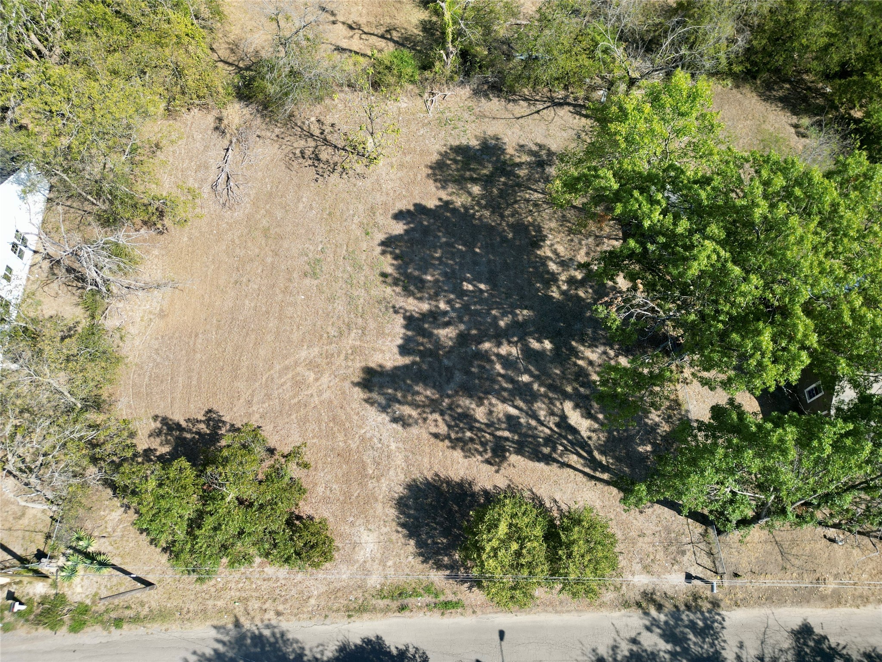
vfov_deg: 56.8
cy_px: 331
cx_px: 441
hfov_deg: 71.6
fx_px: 612
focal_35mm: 24
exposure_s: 1/1250
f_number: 1.7
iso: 110
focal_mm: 6.72
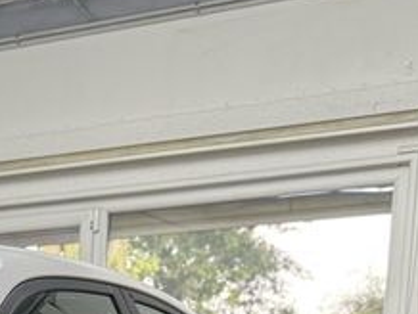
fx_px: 1330
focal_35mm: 110
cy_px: 693
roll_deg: +0.8
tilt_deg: -9.6
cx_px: -194
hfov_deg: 16.4
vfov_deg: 11.6
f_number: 1.78
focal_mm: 6.76
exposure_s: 1/100
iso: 125
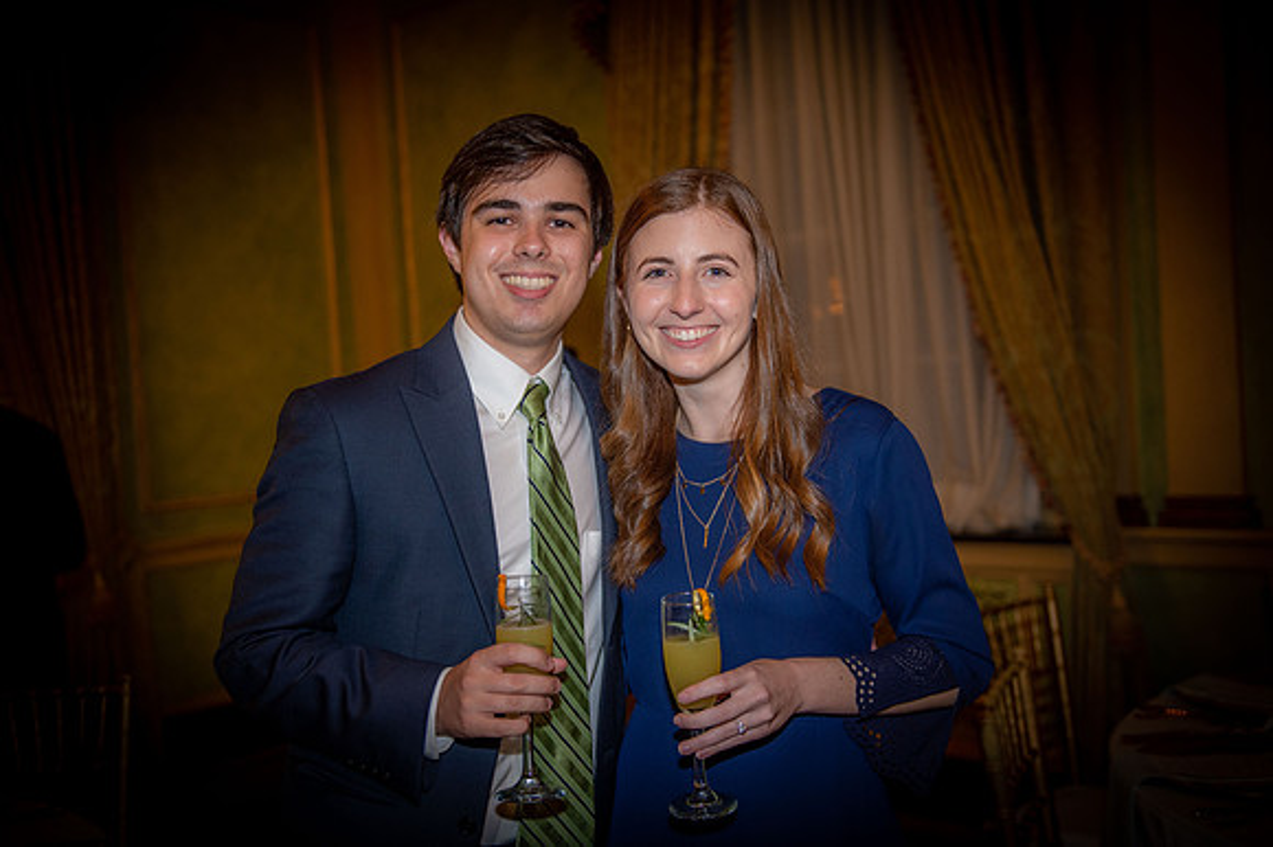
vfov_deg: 35.0
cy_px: 424
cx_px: 636
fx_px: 1343
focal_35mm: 38
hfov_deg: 50.7
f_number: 2.8
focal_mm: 38
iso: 1250
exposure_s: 1/100
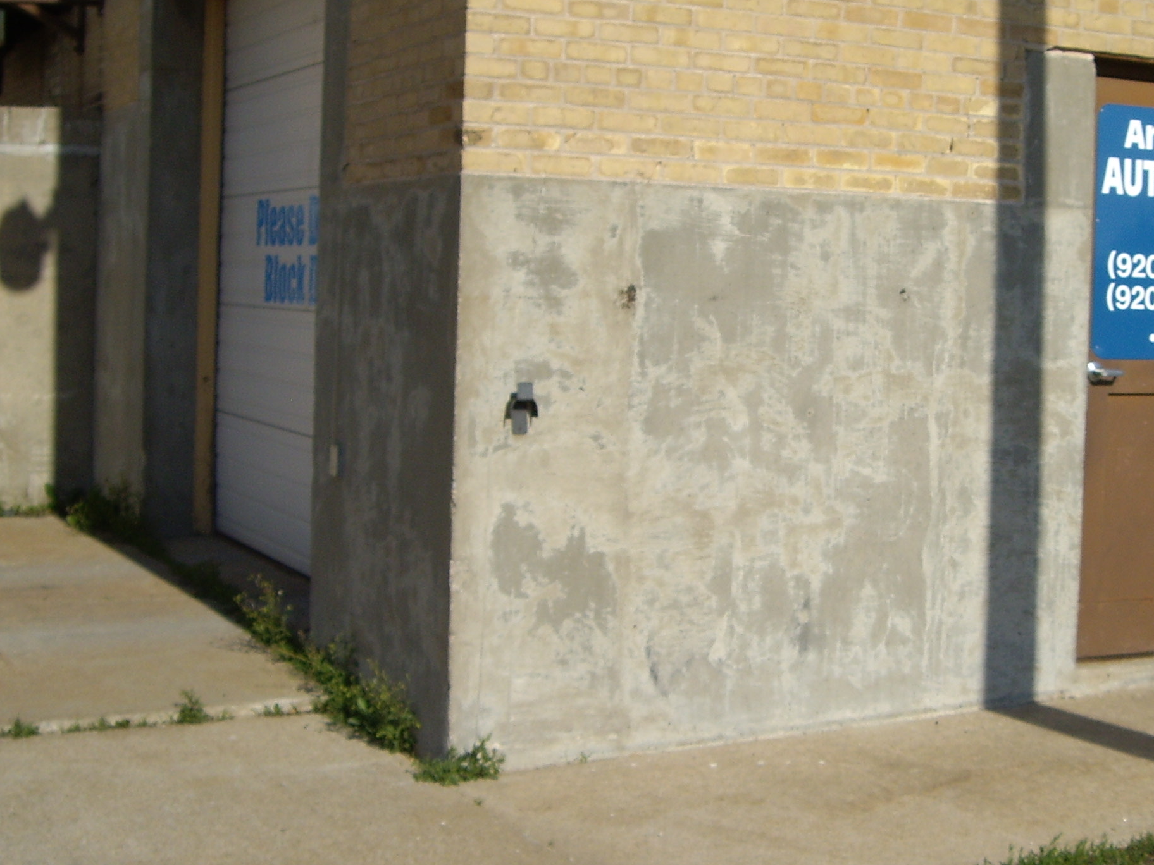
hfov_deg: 30.0
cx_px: 779
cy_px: 378
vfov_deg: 22.9
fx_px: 2134
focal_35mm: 64
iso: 50
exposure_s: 1/640
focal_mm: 6.2
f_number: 4.3
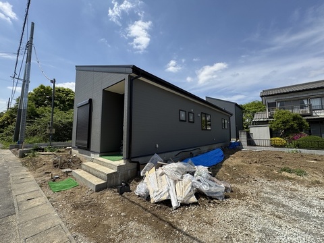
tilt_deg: +5.8
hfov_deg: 102.1
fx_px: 131
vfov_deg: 85.7
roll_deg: +0.6
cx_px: 162
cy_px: 122
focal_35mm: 14
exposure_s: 1/1395
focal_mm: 2.22
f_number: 2.2
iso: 50
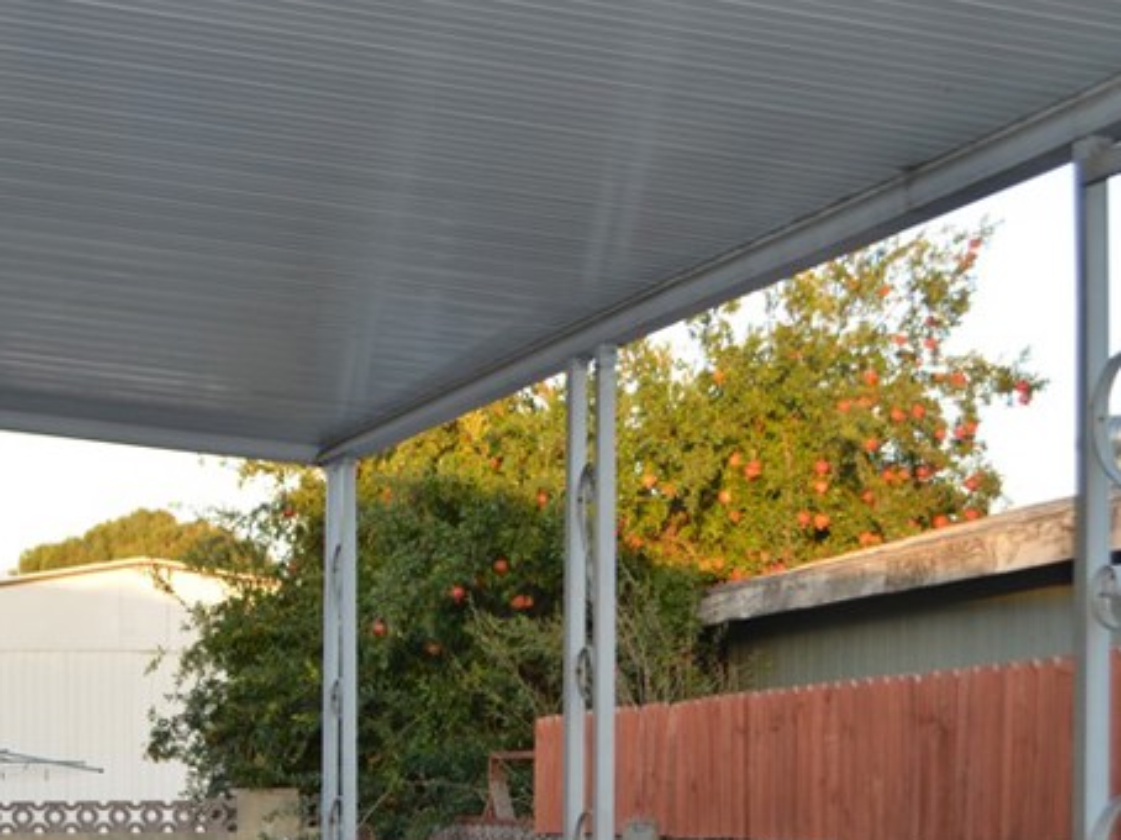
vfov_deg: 18.5
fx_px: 2525
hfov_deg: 23.9
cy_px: 803
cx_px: -20
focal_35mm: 78
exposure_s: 1/125
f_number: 4
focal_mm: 24
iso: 280
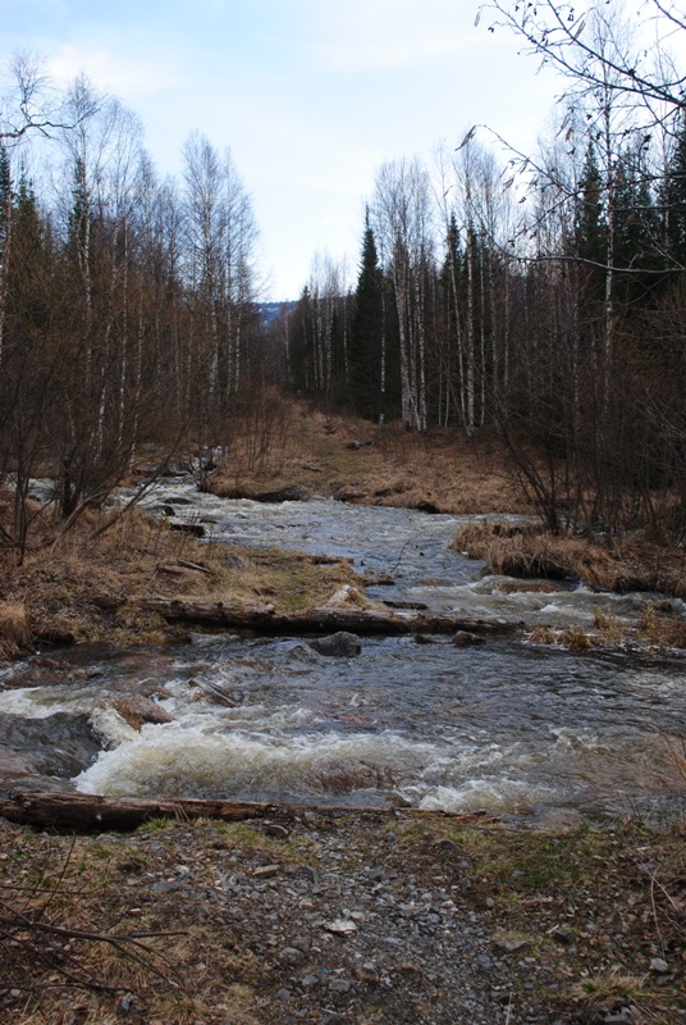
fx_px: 1025
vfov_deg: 53.1
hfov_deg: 37.0
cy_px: 512
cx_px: 343
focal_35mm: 36
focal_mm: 24
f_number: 9
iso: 200
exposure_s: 1/160
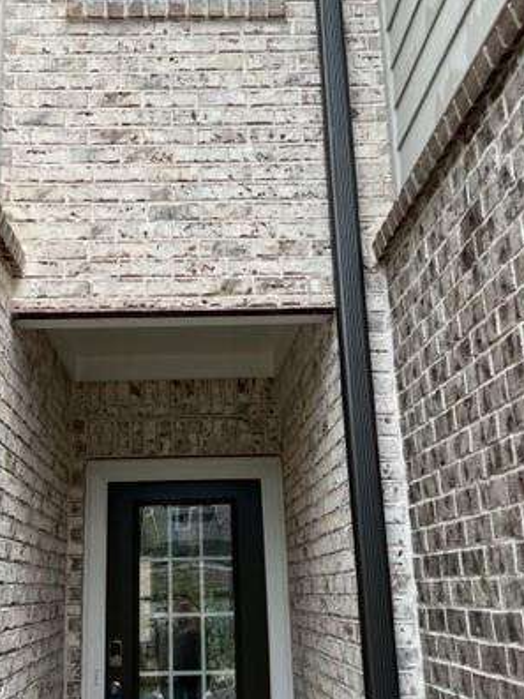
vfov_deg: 44.8
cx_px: 208
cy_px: 337
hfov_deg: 34.2
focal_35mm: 42
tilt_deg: +19.5
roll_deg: +1.4
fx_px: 848
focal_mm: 5.7
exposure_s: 1/833
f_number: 1.5
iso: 50
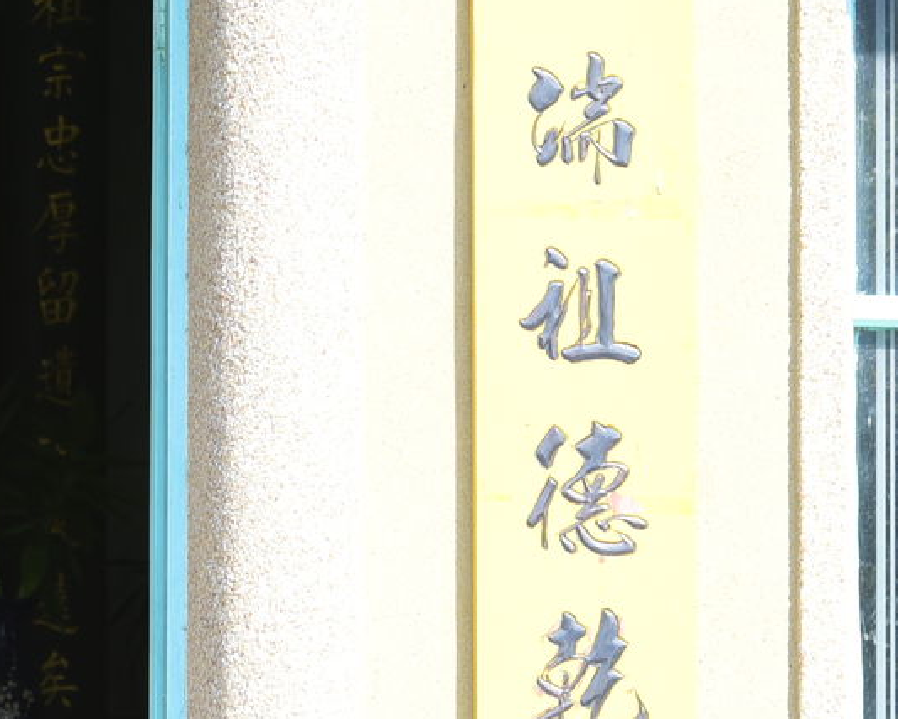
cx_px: -507
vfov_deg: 4.4
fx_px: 9440
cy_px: 278
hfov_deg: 5.4
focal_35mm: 355
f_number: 6.3
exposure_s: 1/200
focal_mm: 105
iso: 320
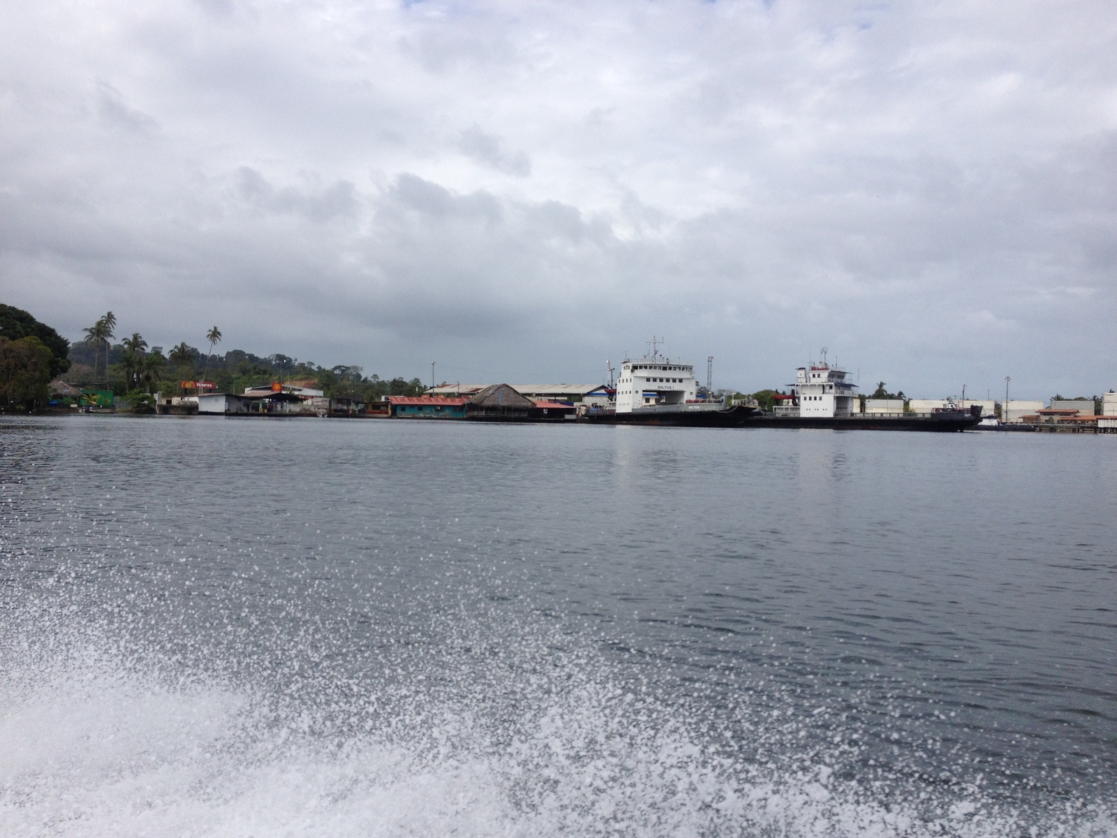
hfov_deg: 52.6
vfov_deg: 40.7
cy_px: 419
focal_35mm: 35
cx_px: 558
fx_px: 1129
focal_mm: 4.28
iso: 50
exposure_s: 1/2513
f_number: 2.4
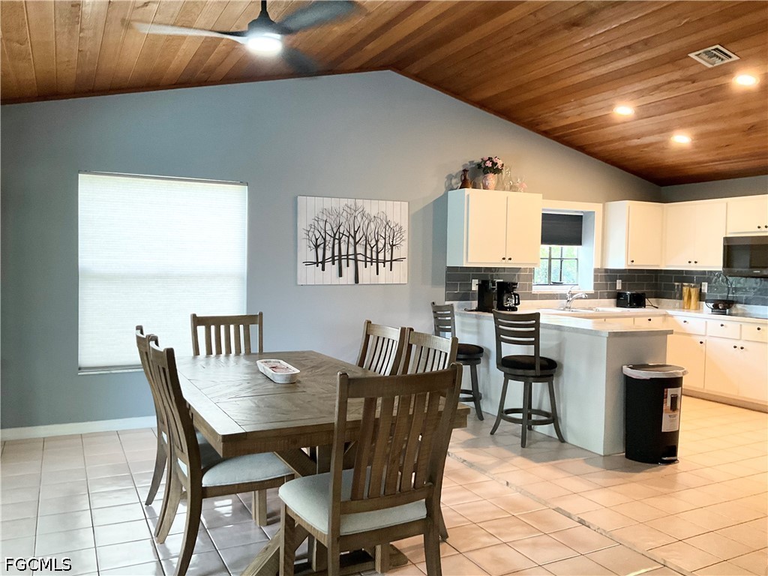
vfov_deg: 48.2
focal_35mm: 29
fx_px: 643
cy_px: 288
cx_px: 384
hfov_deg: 61.7
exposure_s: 1/60
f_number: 1.8
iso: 160
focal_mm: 3
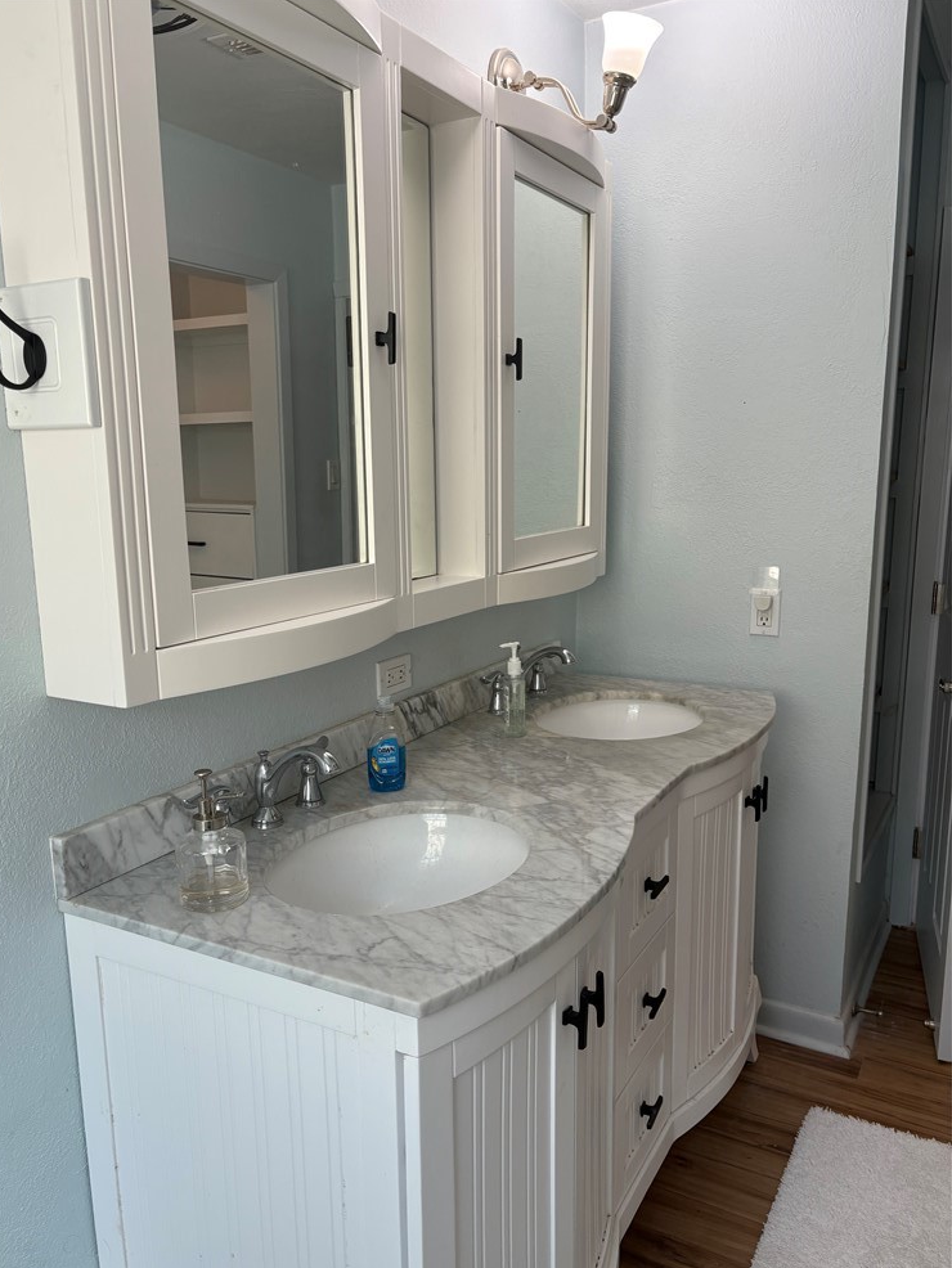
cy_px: 655
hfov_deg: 51.4
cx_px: 459
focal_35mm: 27
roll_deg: +0.9
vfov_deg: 65.3
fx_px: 990
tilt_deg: -11.1
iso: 64
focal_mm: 5.96
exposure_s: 1/120
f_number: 1.6
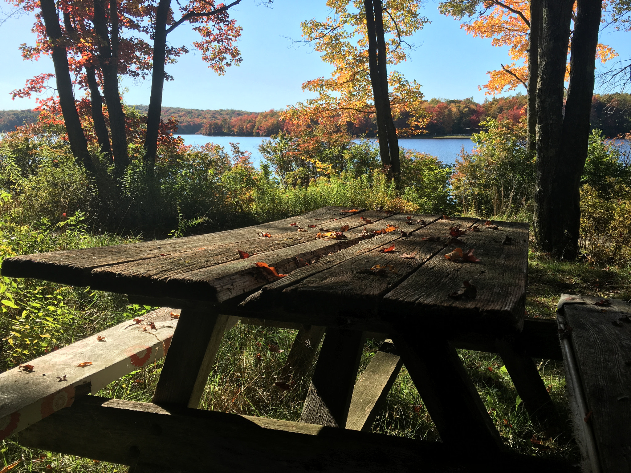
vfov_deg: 48.2
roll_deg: +0.3
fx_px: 529
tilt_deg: -11.3
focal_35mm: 29
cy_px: 236
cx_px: 316
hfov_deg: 61.7
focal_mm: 4.15
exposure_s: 1/836
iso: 25
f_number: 2.2
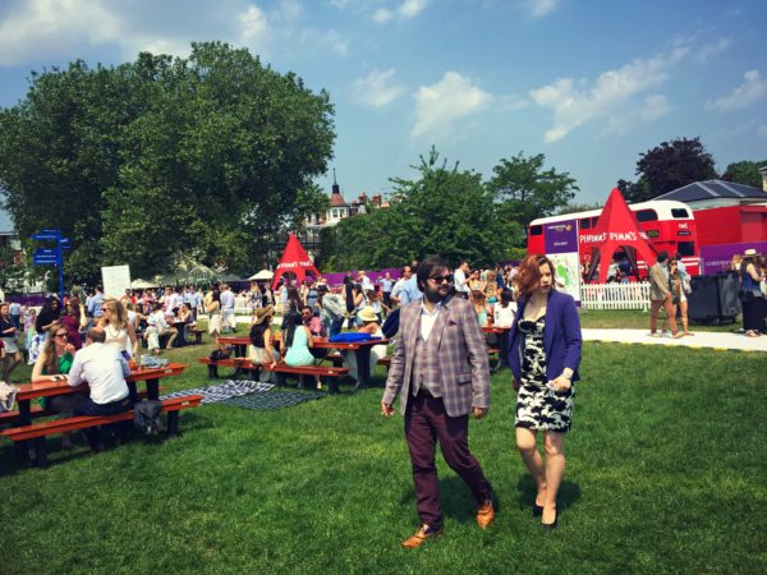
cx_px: 384
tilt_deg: -0.1
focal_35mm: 29
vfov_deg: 48.2
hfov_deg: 61.7
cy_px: 288
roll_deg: +3.8
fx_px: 643
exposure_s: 1/2475
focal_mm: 4.15
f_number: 2.2
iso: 32
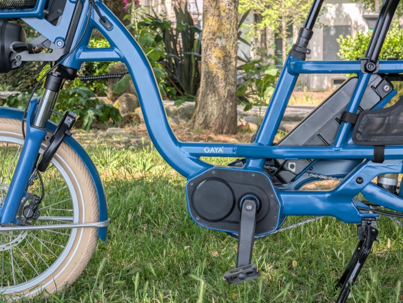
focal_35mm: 110
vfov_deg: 13.5
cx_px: 202
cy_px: 152
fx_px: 1282
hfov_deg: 17.9
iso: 42
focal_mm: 17.91
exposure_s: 1/331
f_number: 2.8
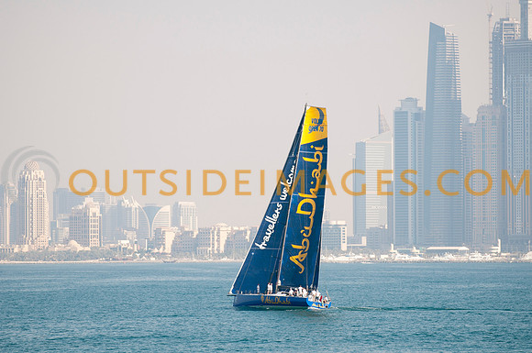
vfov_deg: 4.6
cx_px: 266
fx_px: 4427
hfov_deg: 6.9
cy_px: 176
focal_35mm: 300
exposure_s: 1/800
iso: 100
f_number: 3.2
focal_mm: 200
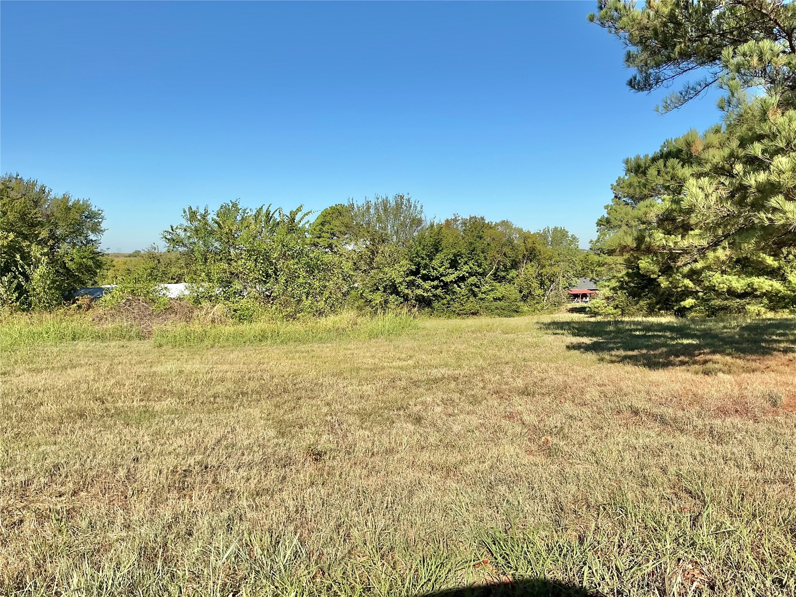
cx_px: 398
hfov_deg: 61.7
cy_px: 298
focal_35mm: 29
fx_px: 667
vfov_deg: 48.2
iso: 25
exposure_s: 1/2320
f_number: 1.8
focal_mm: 3
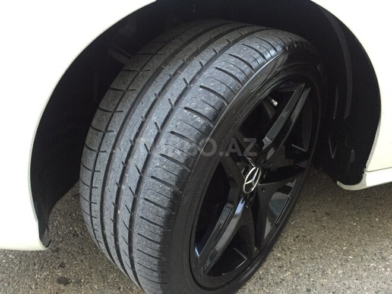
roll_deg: -1.4
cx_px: 196
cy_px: 147
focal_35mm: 29
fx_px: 328
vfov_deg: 48.2
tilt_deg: -24.9
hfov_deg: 61.7
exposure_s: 1/20
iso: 250
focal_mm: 4.15
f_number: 2.2
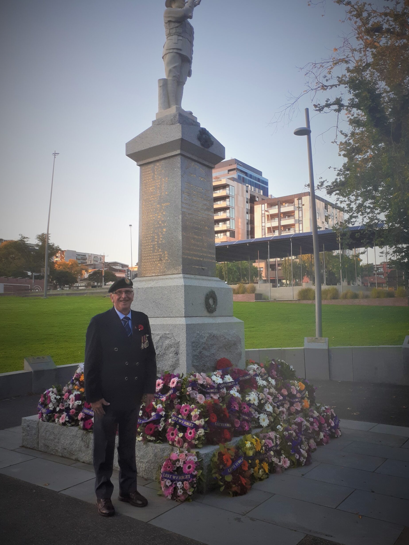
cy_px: 268
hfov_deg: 49.7
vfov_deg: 63.4
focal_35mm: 28
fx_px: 441
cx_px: 198
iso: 40
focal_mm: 3.6
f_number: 1.9
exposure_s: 1/170
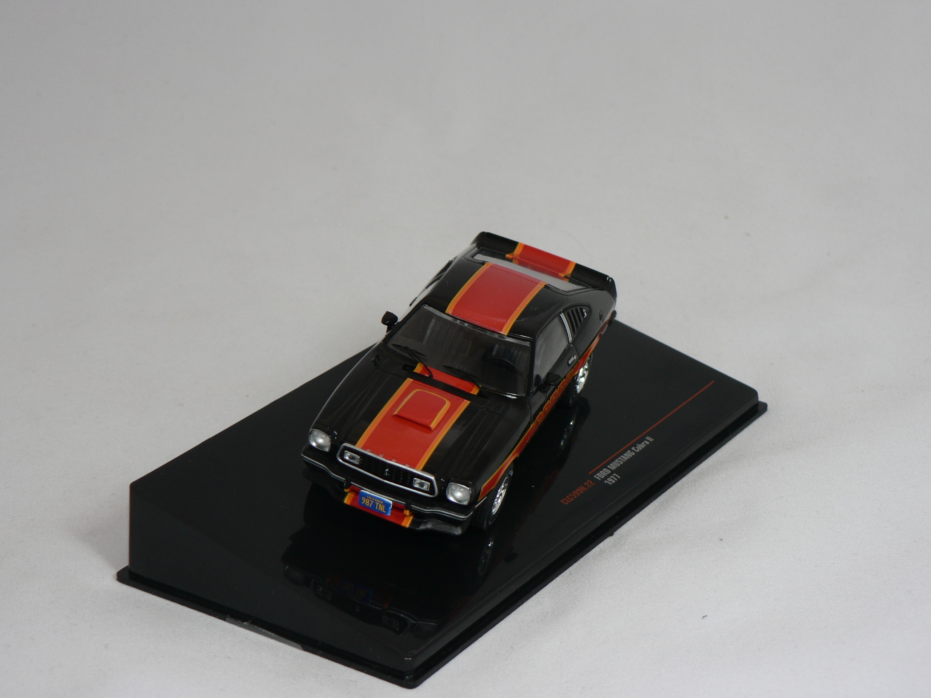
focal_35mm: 82
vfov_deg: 18.0
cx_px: 466
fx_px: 2205
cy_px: 349
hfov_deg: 23.8
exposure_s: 1/60
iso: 80
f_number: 3.2
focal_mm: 13.7
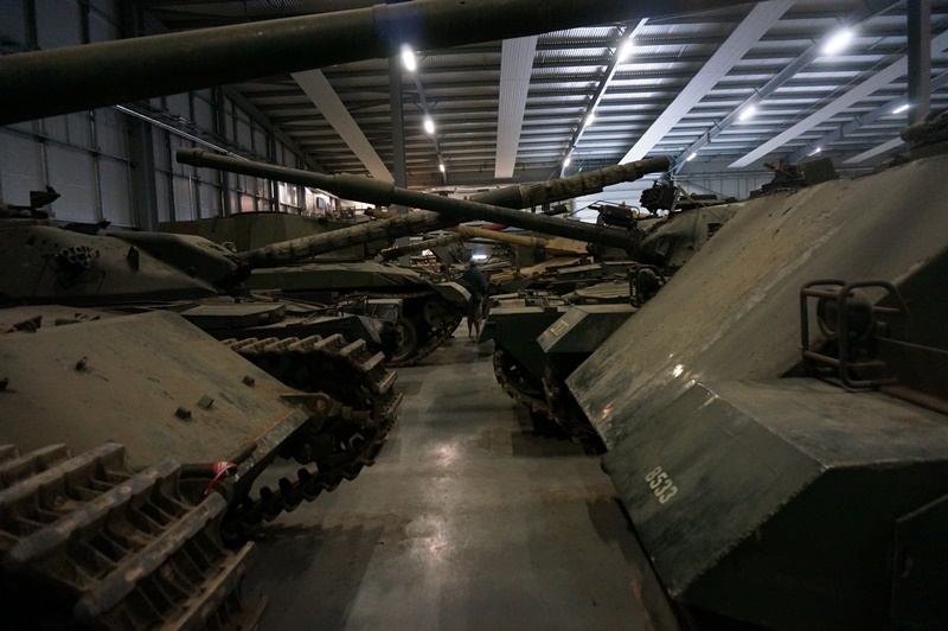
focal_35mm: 24
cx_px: 474
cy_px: 316
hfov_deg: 73.8
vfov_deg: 53.1
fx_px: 631
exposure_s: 1/125
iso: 3200
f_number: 3.5
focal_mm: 16
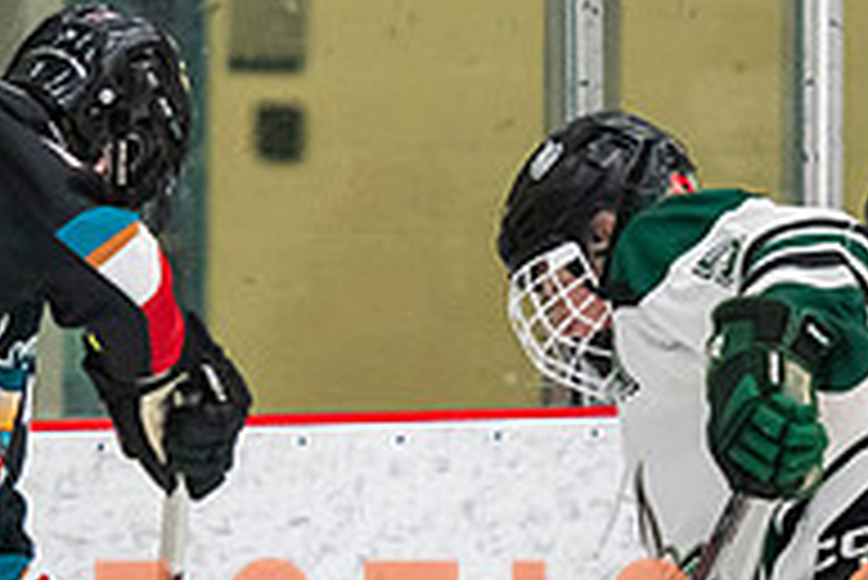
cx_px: 363
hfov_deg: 3.2
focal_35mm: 644
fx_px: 15539
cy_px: 738
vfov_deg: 2.1
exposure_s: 1/640
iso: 2000
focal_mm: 150
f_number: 3.2
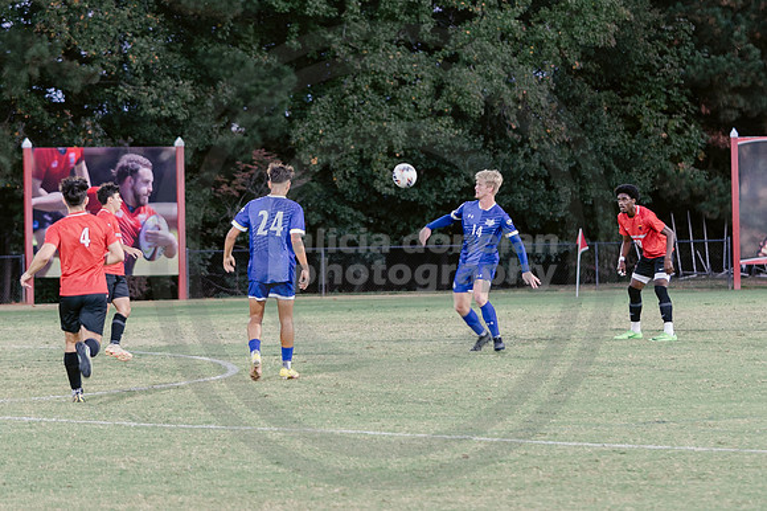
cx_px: 324
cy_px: 169
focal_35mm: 198
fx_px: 4224
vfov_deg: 6.9
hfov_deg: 10.4
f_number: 2.8
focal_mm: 90
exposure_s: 1/80
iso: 640
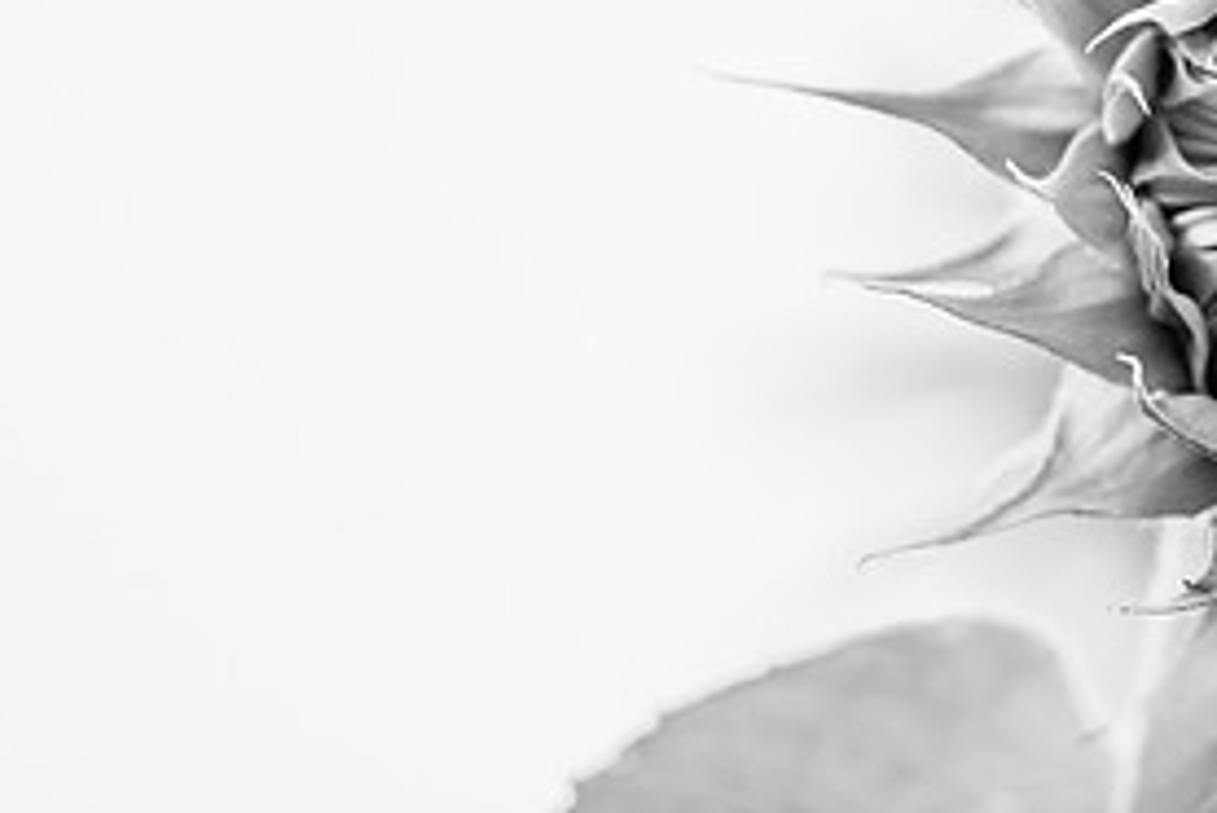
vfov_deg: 4.2
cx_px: 1116
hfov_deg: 6.2
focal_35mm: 329
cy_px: 235
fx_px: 11127
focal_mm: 105
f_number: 3.5
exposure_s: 1/125
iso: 200
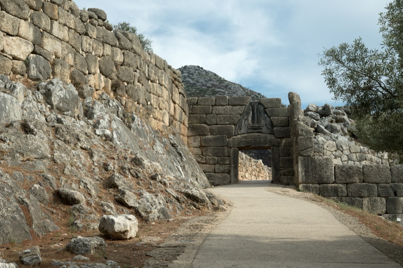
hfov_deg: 38.9
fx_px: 570
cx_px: 202
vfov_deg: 26.4
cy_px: 134
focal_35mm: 51
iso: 200
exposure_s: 1/350
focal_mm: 51
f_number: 9.5
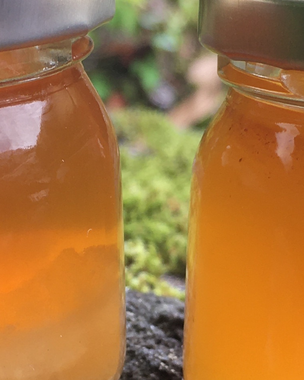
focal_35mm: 121
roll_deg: -1.7
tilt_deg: -14.3
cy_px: 200
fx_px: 1360
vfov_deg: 15.9
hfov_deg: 12.7
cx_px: 117
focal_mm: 4.15
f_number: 2.2
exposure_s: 1/120
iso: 25
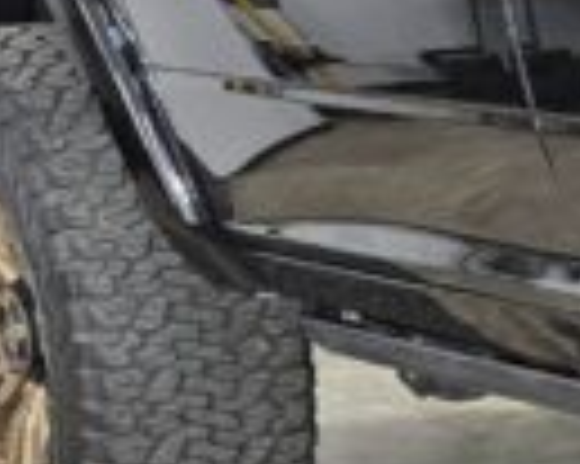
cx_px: 2046
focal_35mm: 178
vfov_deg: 8.7
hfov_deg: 8.2
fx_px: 3053
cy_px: 383
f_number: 1.8
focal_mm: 5.4
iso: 125
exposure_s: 1/120
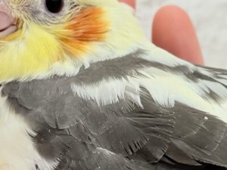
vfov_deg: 9.4
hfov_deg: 12.4
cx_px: 196
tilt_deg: -9.1
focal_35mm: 158
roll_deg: +0.9
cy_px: 57
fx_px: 1036
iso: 80
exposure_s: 1/100
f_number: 1.6
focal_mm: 5.96
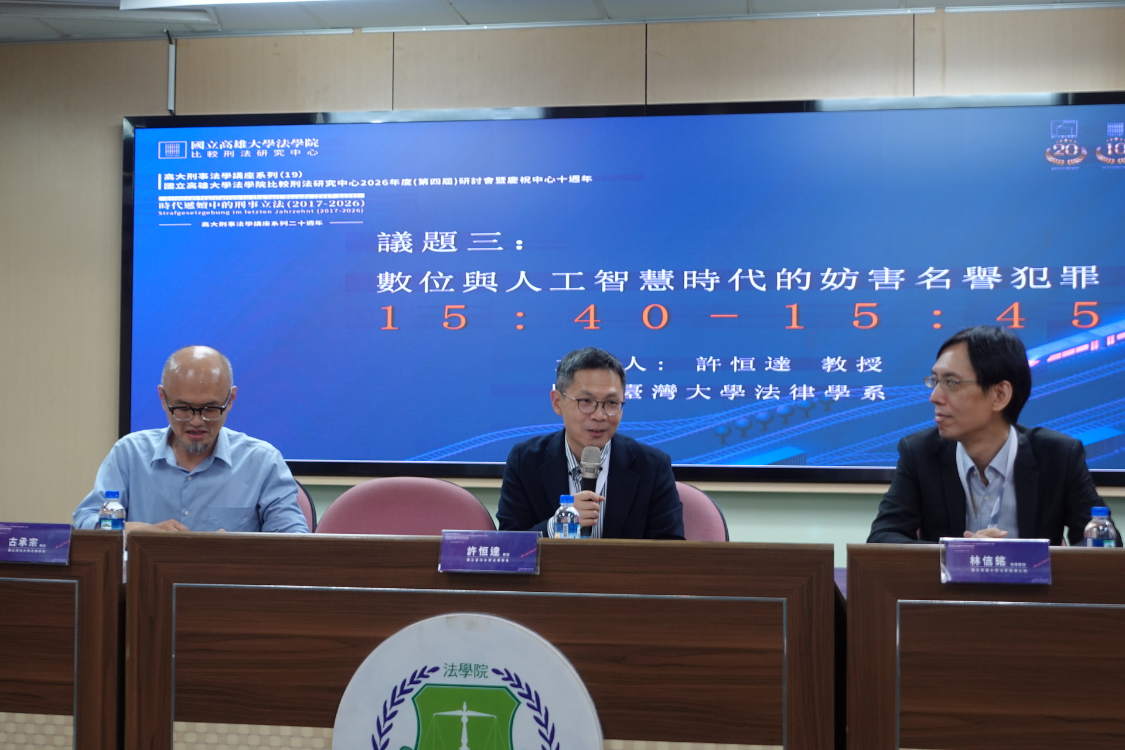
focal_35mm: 47
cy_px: 375
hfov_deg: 41.9
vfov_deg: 28.6
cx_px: 562
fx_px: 1469
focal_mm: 17.59
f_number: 2.8
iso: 320
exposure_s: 1/50
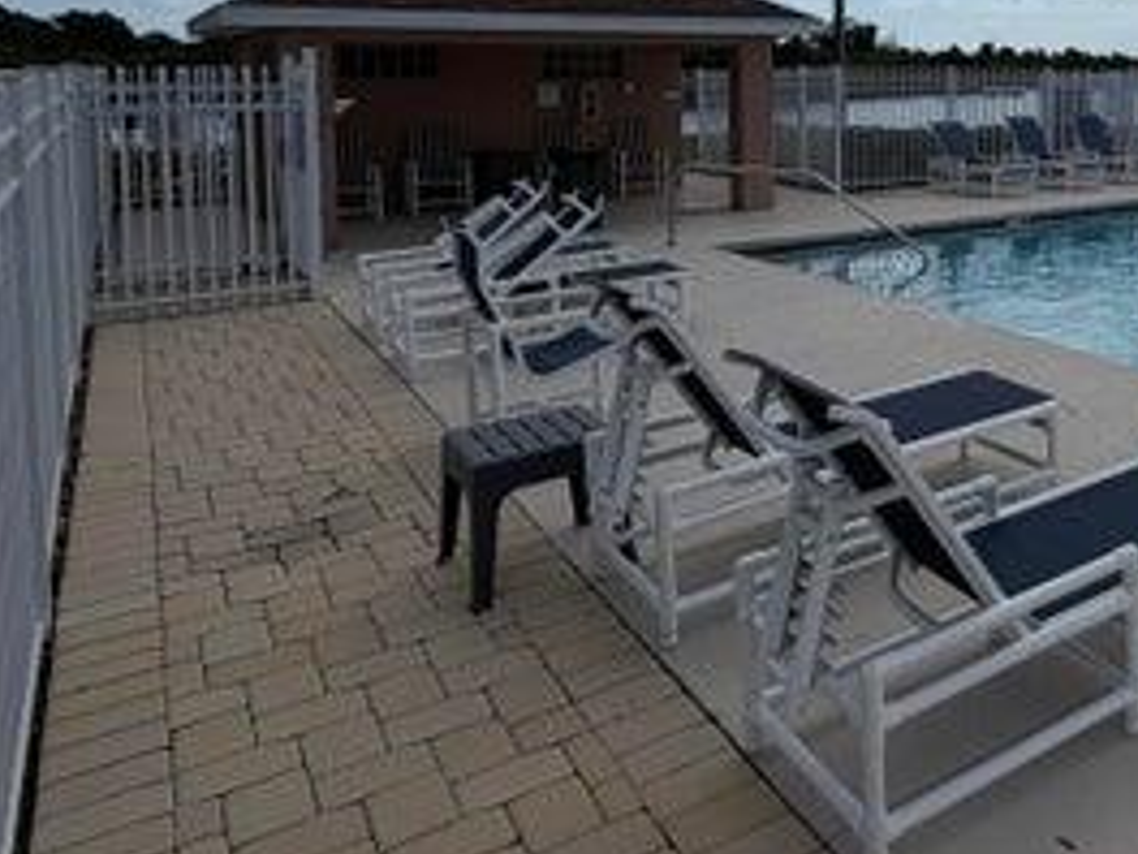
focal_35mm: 34
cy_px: 112
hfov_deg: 45.7
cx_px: 1129
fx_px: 1118
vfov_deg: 39.3
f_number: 2.2
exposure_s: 1/2237
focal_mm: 2.22
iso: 20
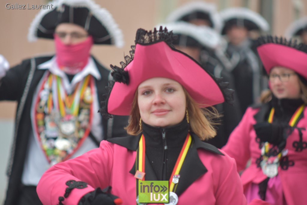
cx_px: 154
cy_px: 102
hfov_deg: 9.1
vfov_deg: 6.1
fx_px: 1919
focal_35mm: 225
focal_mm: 150
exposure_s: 1/200
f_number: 2.8
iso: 320
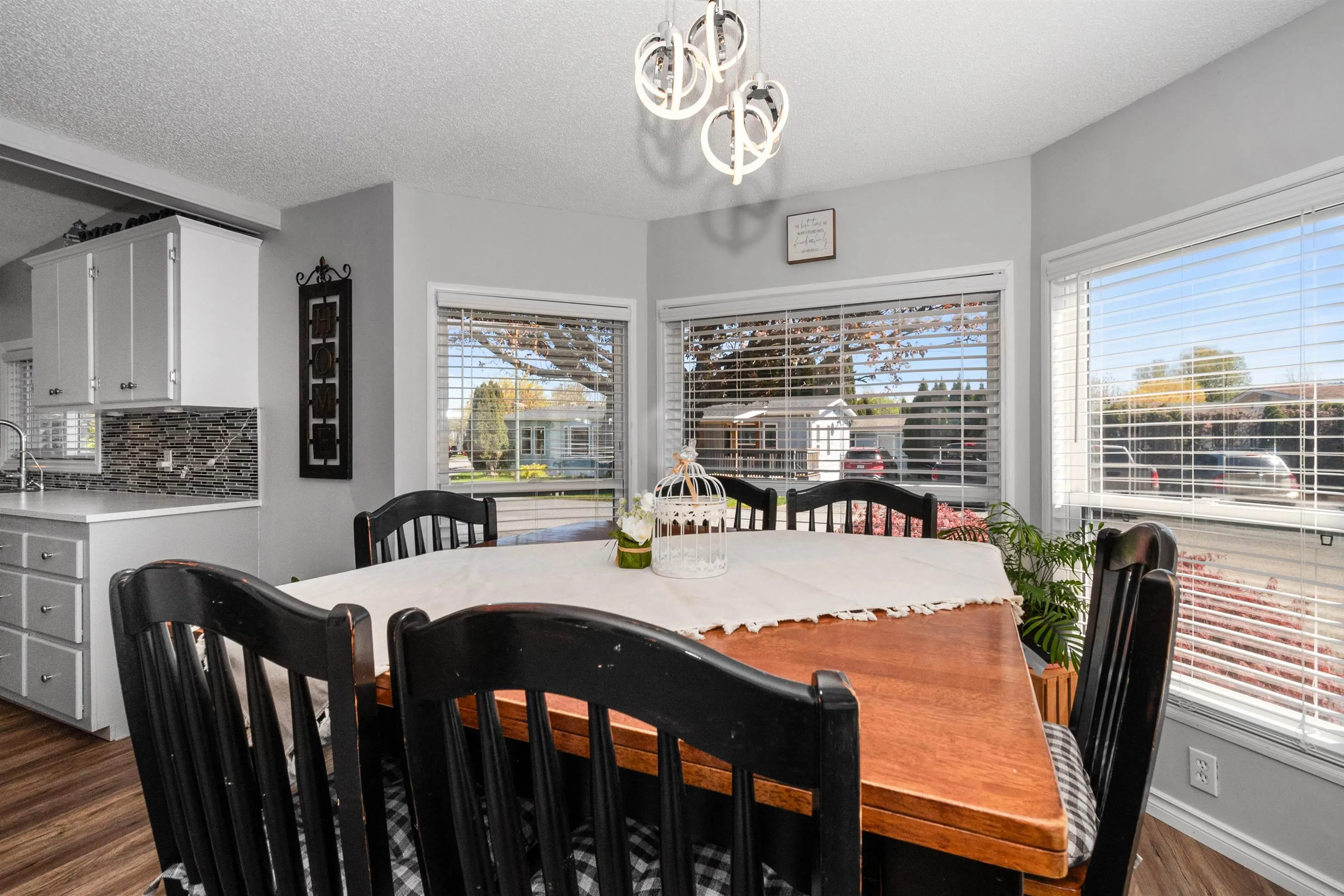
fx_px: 560
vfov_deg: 77.3
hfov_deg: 100.4
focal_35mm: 15
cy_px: 448
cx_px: 672
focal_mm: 10
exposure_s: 1/200
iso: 250
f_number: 10
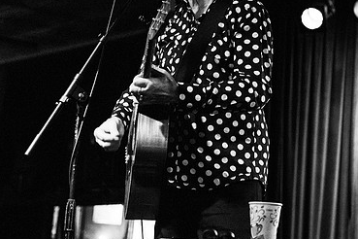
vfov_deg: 11.6
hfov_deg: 17.3
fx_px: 1163
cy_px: 13
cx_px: 289
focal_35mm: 117
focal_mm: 58
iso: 3200
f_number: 2.8
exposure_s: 1/80
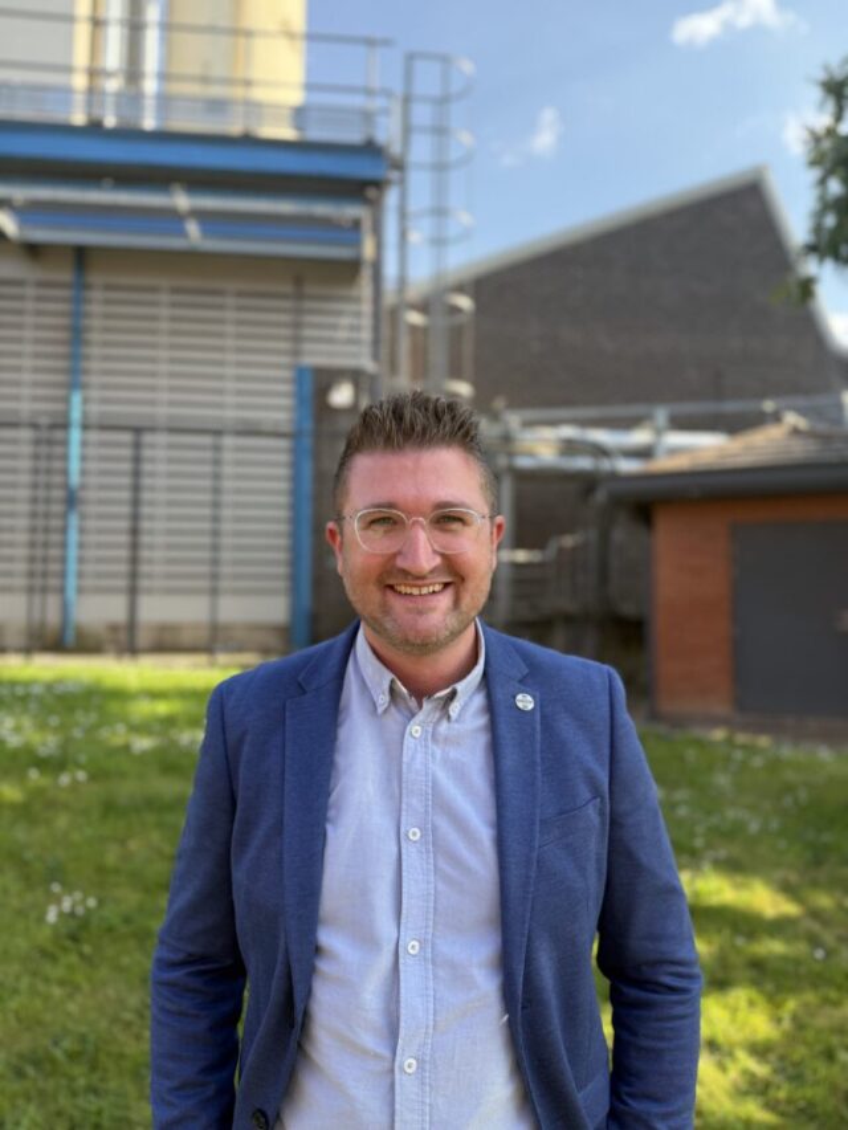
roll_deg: -2.8
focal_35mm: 24
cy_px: 565
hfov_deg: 56.8
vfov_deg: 71.6
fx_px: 784
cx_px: 424
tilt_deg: +3.6
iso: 100
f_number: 1.78
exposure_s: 1/967
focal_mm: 6.76
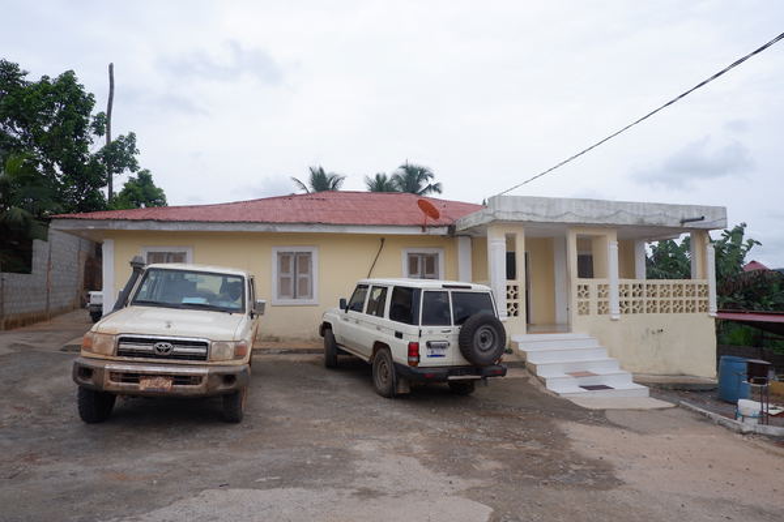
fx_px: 501
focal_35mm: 23
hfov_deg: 76.1
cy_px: 261
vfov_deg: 55.1
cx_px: 392
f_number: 8
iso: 200
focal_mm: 15
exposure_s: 1/180
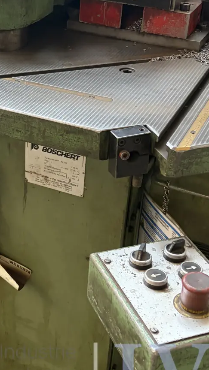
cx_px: 25
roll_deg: +1.5
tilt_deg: -30.4
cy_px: 159
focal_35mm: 63
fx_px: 620
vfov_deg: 33.3
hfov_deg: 18.8
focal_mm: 5.96
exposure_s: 1/60
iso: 320
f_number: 1.6
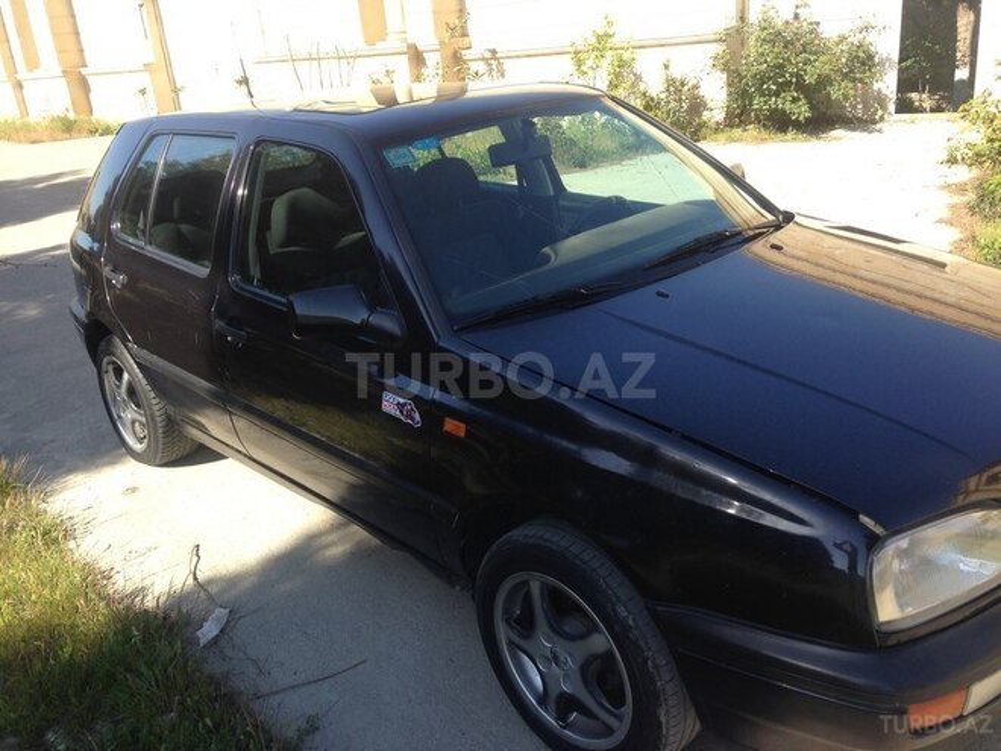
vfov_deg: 42.9
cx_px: 500
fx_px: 954
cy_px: 376
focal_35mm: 33
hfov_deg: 55.4
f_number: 2.4
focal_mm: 4.12
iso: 50
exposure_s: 1/547
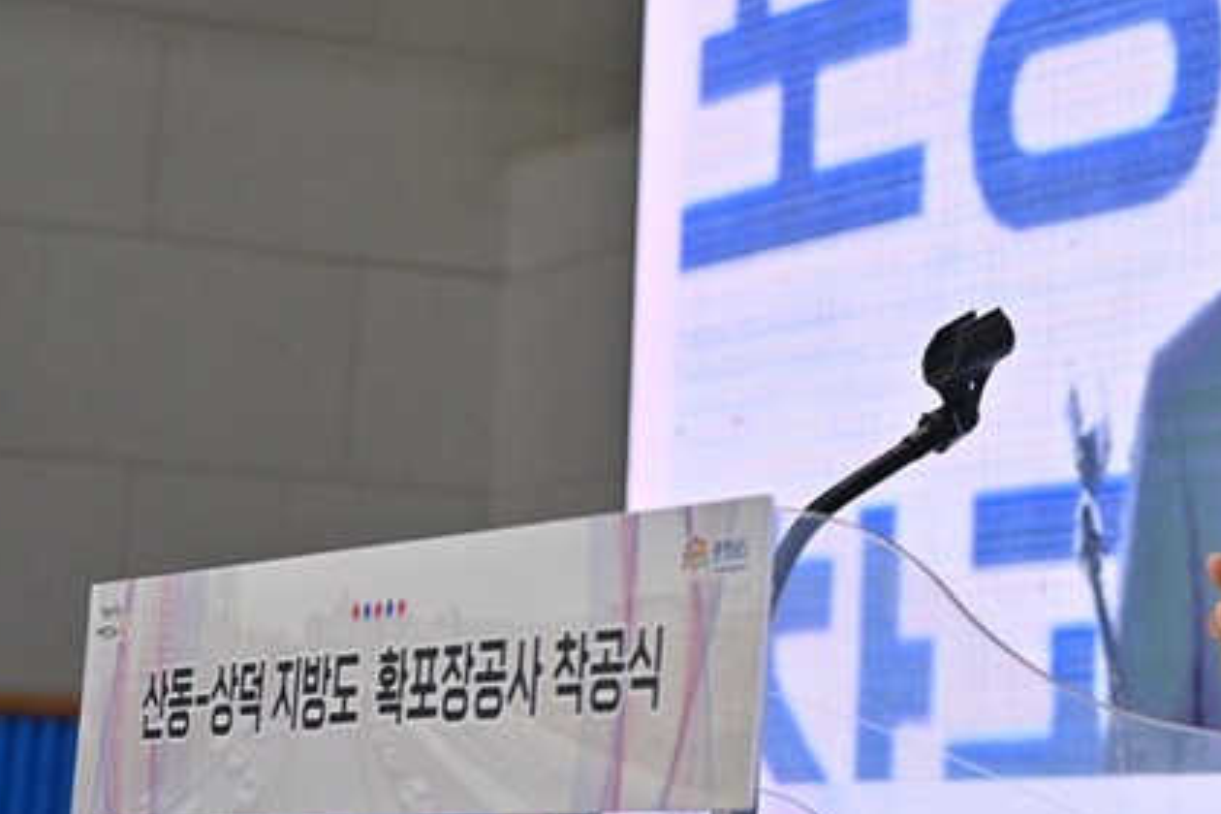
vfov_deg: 9.1
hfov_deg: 13.6
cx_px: 1006
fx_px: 5087
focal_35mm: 150
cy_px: 192
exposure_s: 1/250
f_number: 5
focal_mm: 70
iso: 640
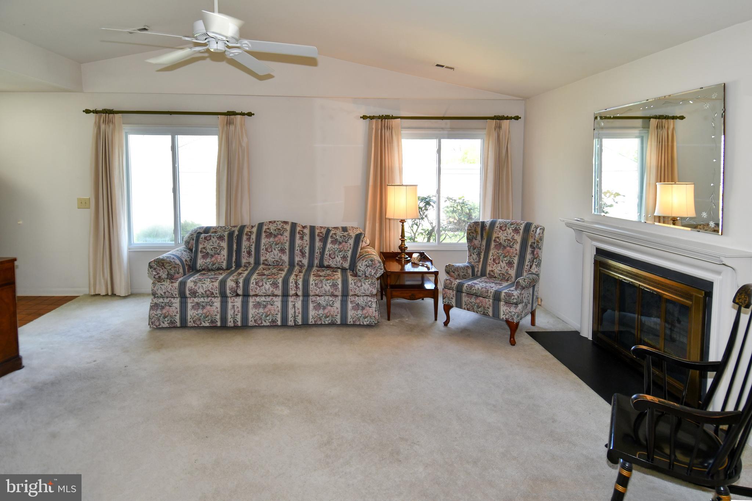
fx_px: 376
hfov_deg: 90.0
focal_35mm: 18
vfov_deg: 67.4
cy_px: 250
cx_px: 376
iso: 200
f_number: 4.5
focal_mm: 12
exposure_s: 1/80
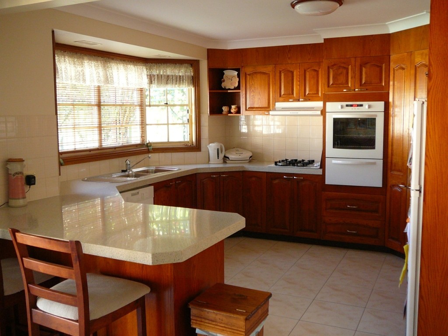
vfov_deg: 40.7
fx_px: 453
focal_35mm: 35
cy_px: 168
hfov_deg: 52.6
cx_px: 224
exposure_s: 1/15
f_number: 2.8
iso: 200
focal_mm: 5.2
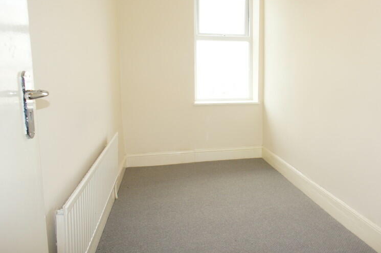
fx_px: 349
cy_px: 106
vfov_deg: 39.8
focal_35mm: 33
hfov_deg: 56.4
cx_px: 245
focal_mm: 16
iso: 200
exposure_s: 1/60
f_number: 4.5
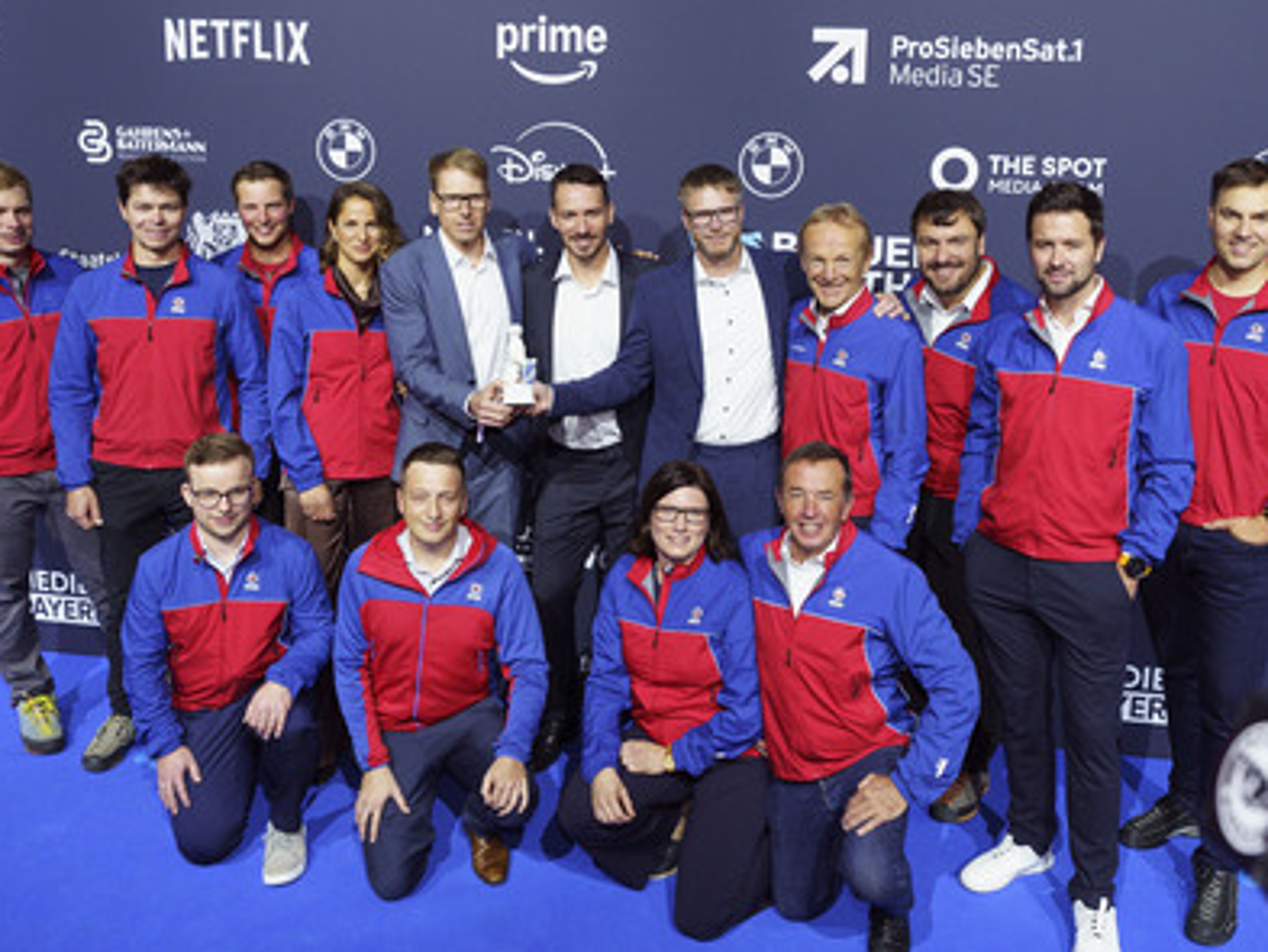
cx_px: 716
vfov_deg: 44.0
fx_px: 1173
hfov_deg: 56.6
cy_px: 396
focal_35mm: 32
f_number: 4.5
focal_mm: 25
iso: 1250
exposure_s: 1/200
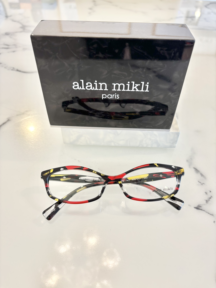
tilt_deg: -46.4
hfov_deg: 53.1
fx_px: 216
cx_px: 108
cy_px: 144
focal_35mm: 26
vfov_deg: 67.3
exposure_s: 1/60
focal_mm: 5.96
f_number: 1.6
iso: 64
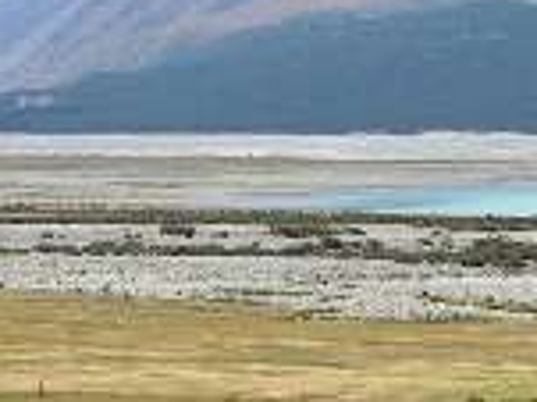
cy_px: 407
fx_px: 2294
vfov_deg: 9.9
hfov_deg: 13.3
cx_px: 82
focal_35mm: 148
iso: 50
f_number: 6.3
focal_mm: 8.9
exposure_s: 1/191
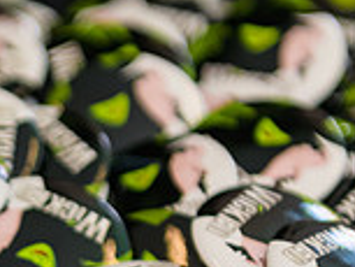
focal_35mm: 255
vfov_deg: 5.8
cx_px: -72
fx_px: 2617
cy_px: 345
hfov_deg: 7.7
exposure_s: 1/125
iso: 400
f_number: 3.2
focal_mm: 70
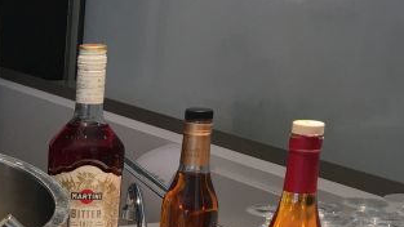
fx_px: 1039
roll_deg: -0.4
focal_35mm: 97
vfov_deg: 12.0
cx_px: -68
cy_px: 315
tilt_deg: -18.0
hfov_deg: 20.7
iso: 25
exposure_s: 1/33
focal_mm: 4.15
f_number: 2.2
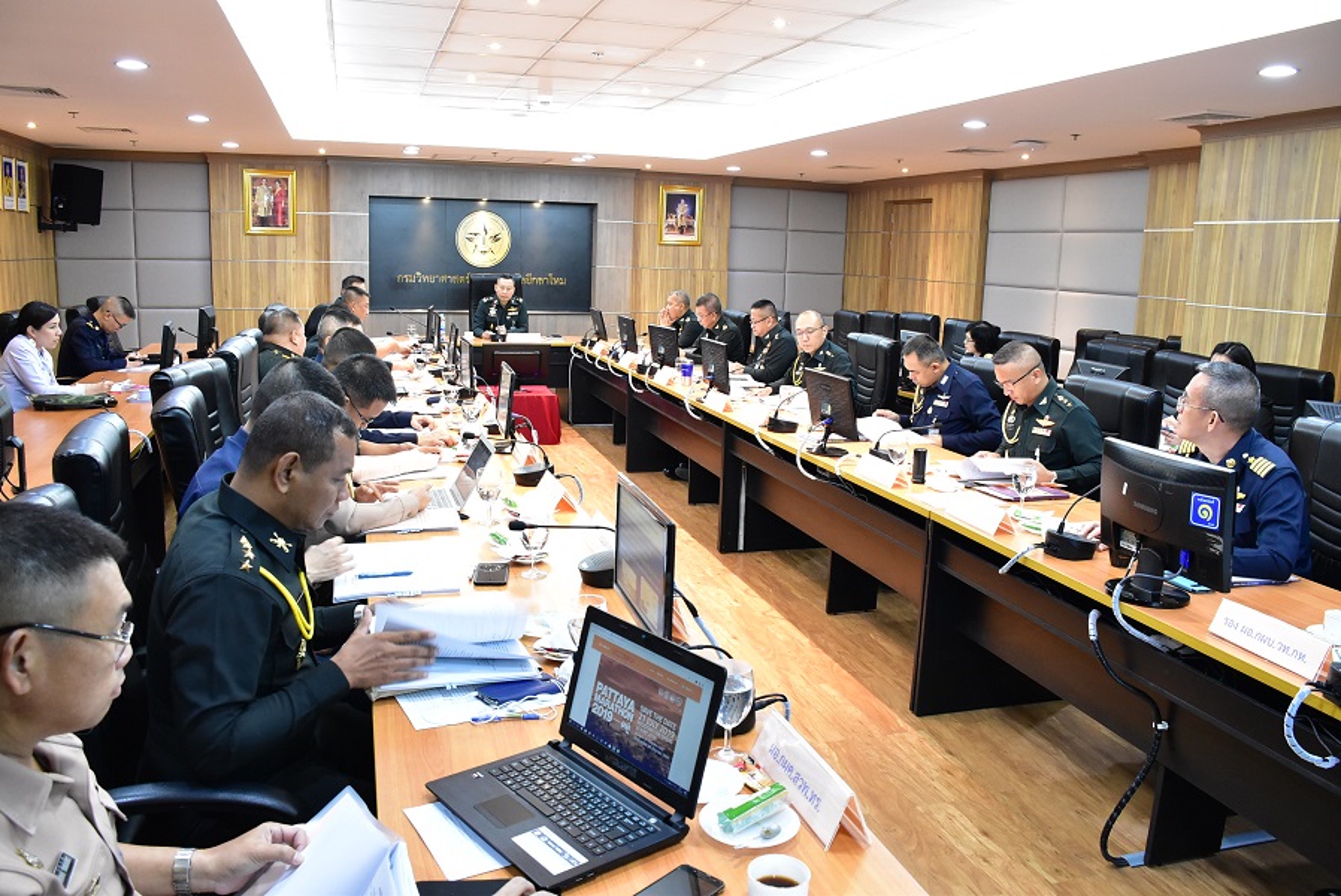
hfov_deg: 67.3
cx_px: 670
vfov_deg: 48.0
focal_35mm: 27
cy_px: 448
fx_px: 1006
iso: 2500
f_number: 5.6
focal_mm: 18
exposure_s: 1/25
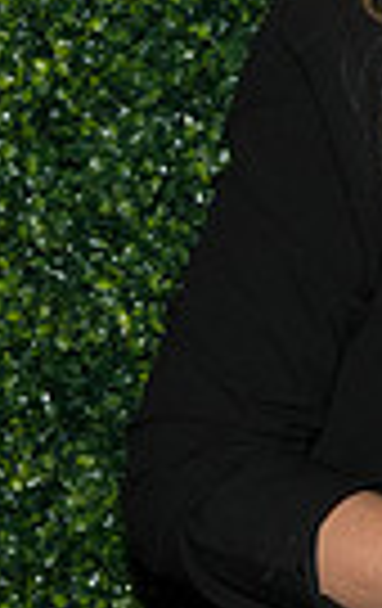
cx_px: 953
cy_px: 182
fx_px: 4490
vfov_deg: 7.7
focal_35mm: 271
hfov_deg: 4.7
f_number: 5
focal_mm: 62
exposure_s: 1/160
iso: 640
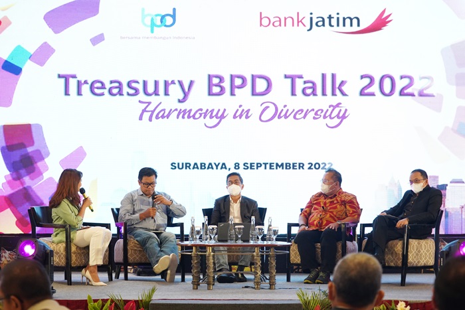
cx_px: 232
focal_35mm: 100
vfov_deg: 13.7
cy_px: 155
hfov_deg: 20.4
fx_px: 1292
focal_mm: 100
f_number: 5.6
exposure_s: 1/80
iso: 3200
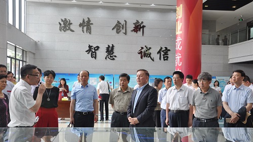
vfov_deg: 29.0
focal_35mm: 41
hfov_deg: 49.4
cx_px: 126
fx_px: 275
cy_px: 81
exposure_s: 1/25
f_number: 5
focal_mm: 26
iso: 400
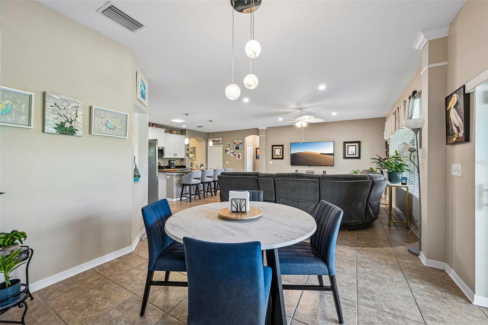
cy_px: 162
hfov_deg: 104.3
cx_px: 244
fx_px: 190
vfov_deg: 81.2
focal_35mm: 14
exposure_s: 1/6
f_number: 8
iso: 400
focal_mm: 14
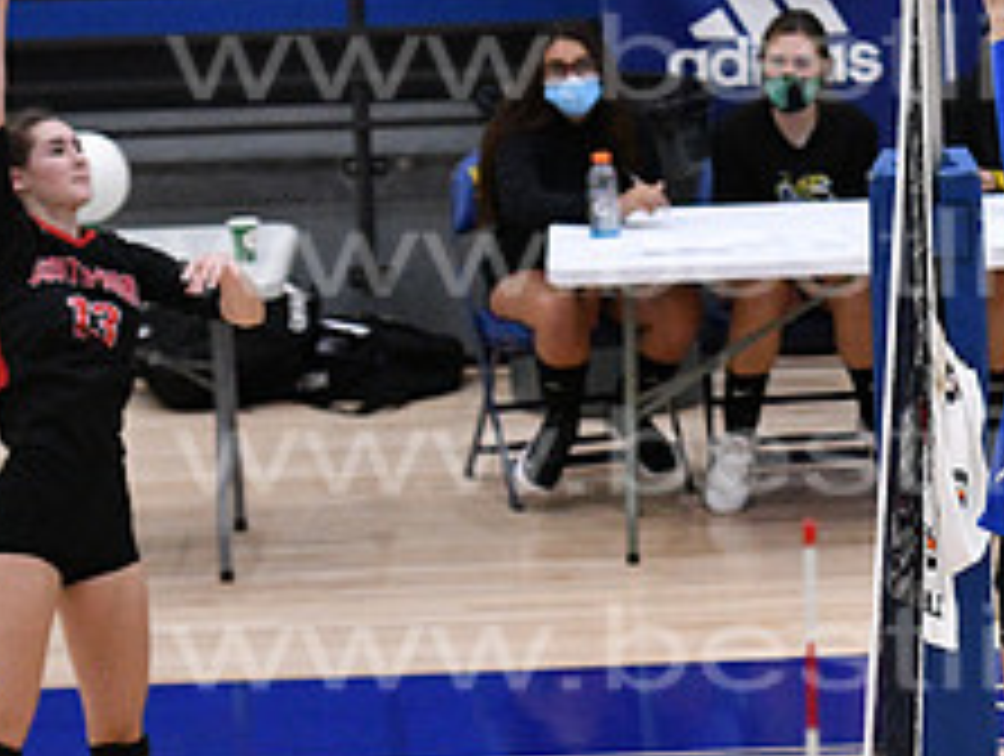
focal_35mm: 382
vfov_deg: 3.9
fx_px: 11097
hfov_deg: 5.2
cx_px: 1202
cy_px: 560
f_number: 3.2
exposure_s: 1/1250
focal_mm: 102
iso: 6400
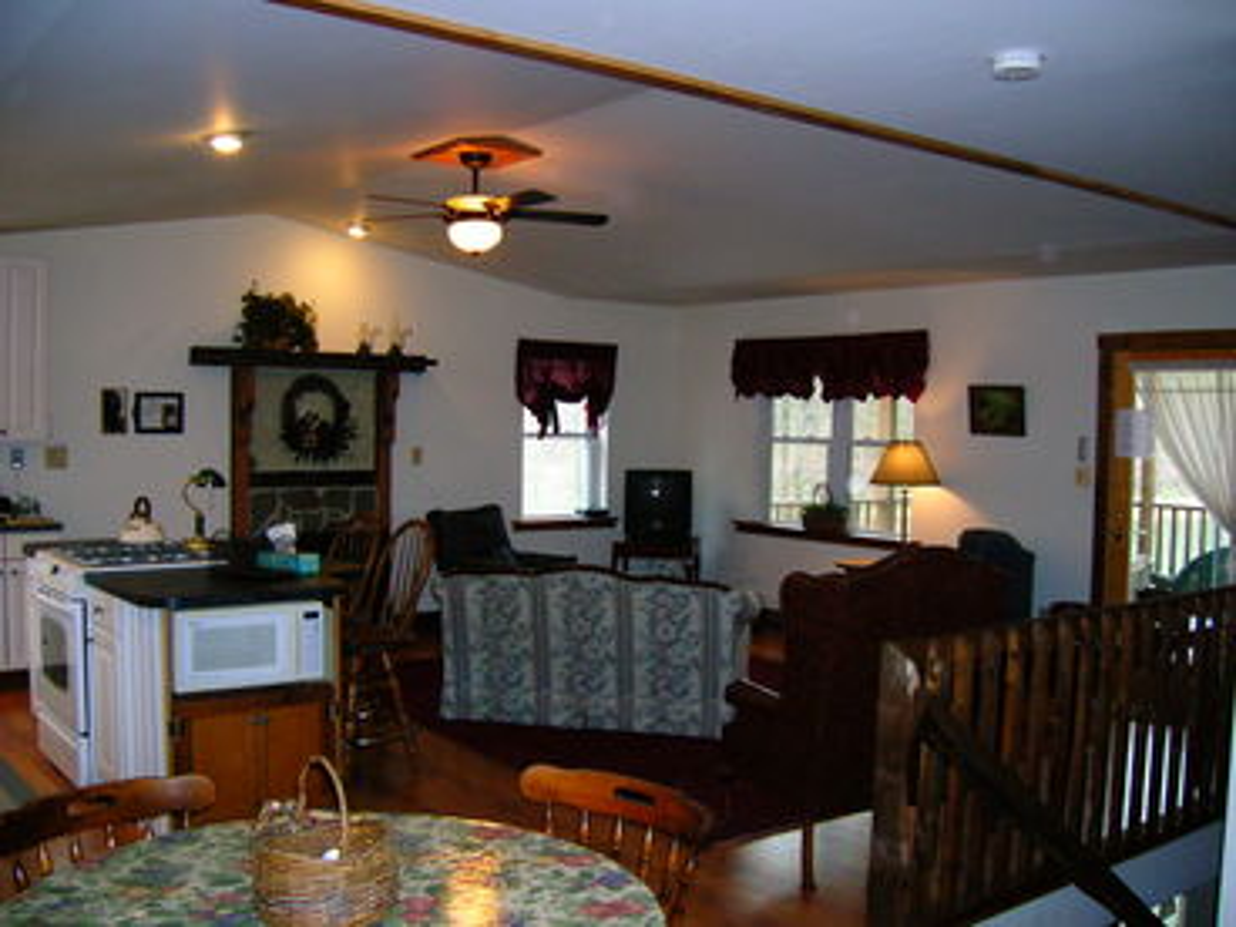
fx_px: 1214
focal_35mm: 34
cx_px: 618
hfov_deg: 54.0
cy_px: 464
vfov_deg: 41.8
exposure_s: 1/60.1
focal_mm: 5.7
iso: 184
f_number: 2.9
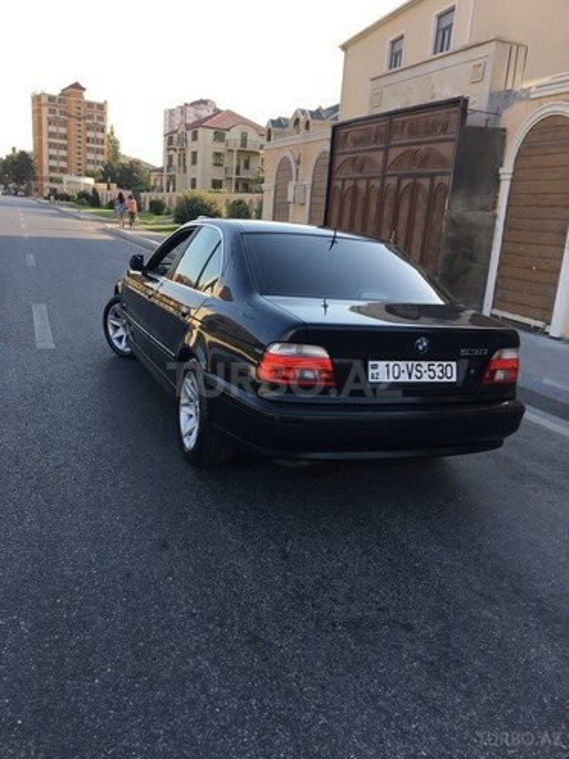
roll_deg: -4.2
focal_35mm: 29
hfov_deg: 48.2
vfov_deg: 61.7
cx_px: 284
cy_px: 380
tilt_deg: -13.8
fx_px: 636
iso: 25
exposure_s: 1/466
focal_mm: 4.15
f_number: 2.2
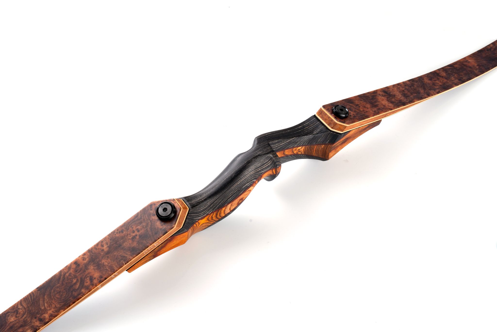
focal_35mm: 43
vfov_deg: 31.2
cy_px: 166
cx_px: 248
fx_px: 594
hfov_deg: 45.4
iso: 100
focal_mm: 43
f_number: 16
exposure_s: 1/125
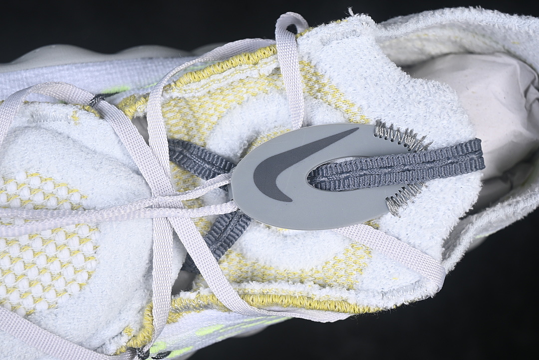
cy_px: 180
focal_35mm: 75
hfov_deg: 27.0
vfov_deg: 18.2
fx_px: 1123
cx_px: 270
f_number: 7.1
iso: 160
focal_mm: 50
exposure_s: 1/80
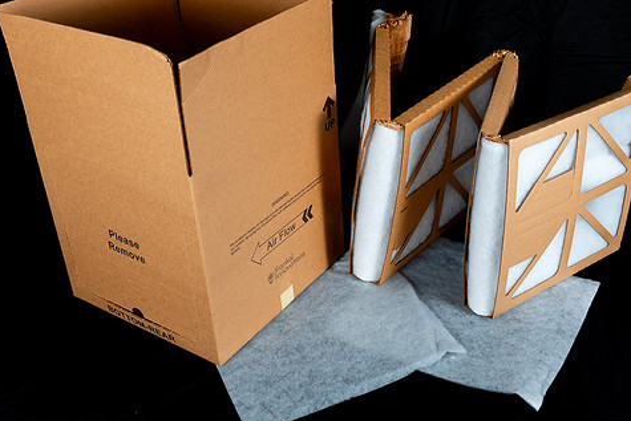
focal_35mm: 44
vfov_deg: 30.5
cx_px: 357
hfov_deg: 44.4
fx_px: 771
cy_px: 193
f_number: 8
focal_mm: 36
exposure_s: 1/125
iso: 160
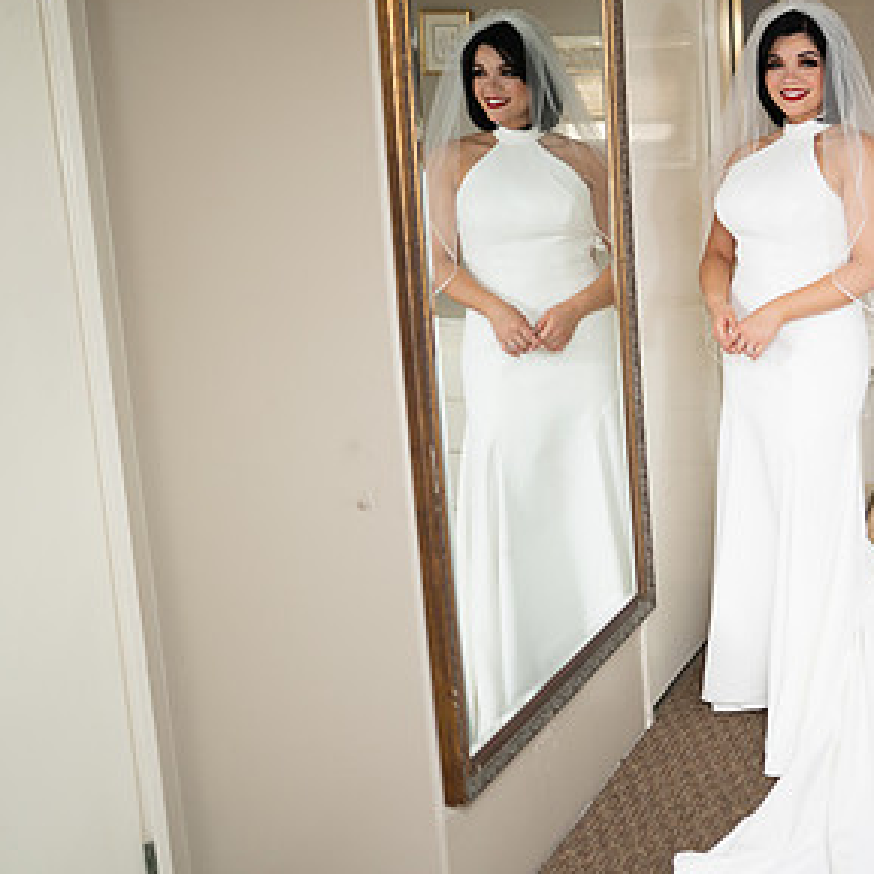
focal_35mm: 41
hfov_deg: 36.8
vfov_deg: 40.5
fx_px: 1171
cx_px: 871
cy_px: 298
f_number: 1.4
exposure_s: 1/1600
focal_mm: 24
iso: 250
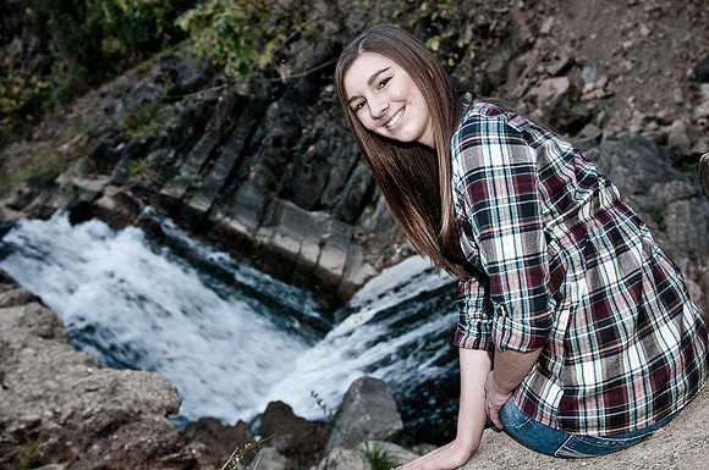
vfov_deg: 36.8
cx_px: 354
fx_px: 708
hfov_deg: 53.2
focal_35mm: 36
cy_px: 235
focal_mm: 24
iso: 400
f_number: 2.8
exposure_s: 1/60
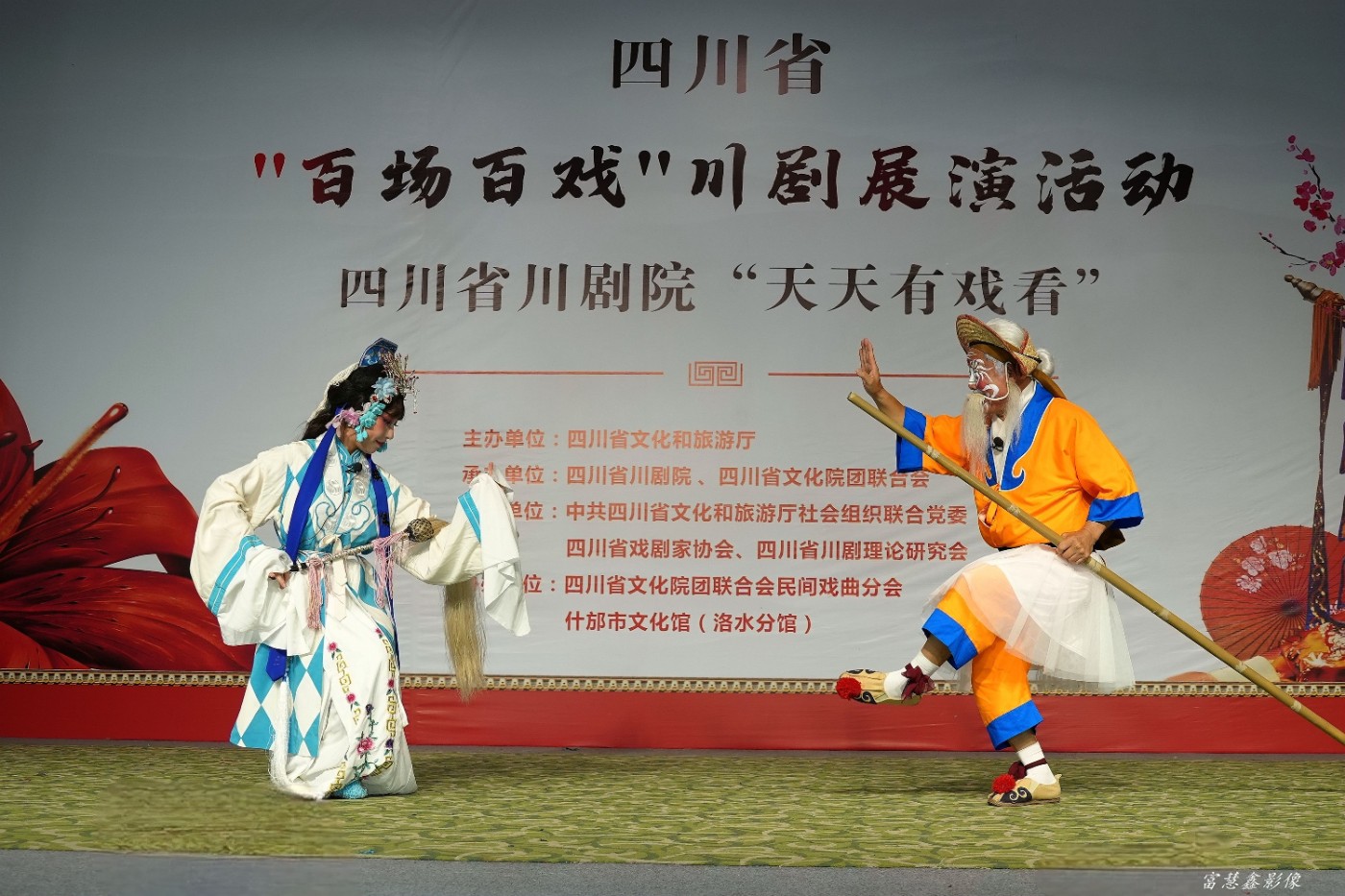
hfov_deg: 71.5
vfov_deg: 51.3
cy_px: 448
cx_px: 672
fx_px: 934
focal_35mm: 25
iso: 500
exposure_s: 1/160
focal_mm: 25
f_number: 4
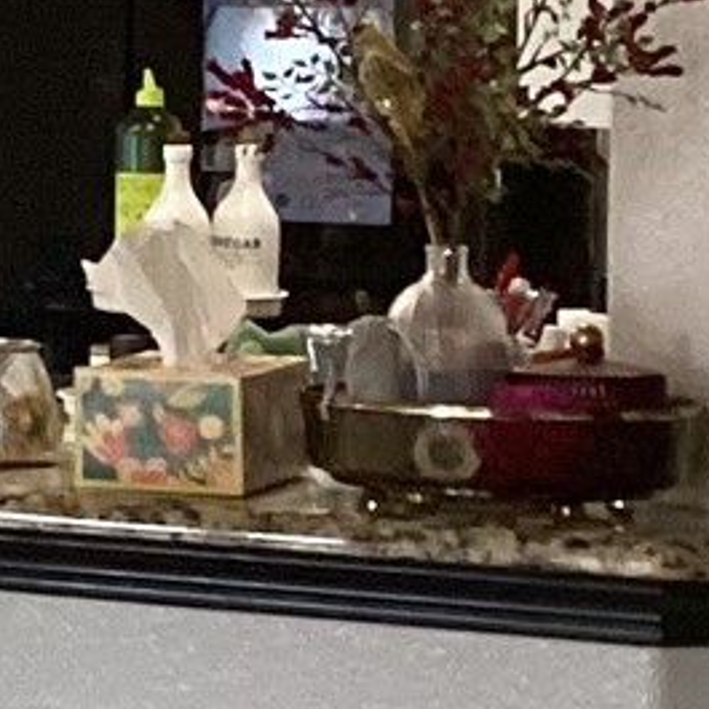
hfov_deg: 7.1
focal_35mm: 212
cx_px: -1632
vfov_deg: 8.2
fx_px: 4913
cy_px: 8
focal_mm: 3.3
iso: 250
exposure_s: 1/60
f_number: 2.4
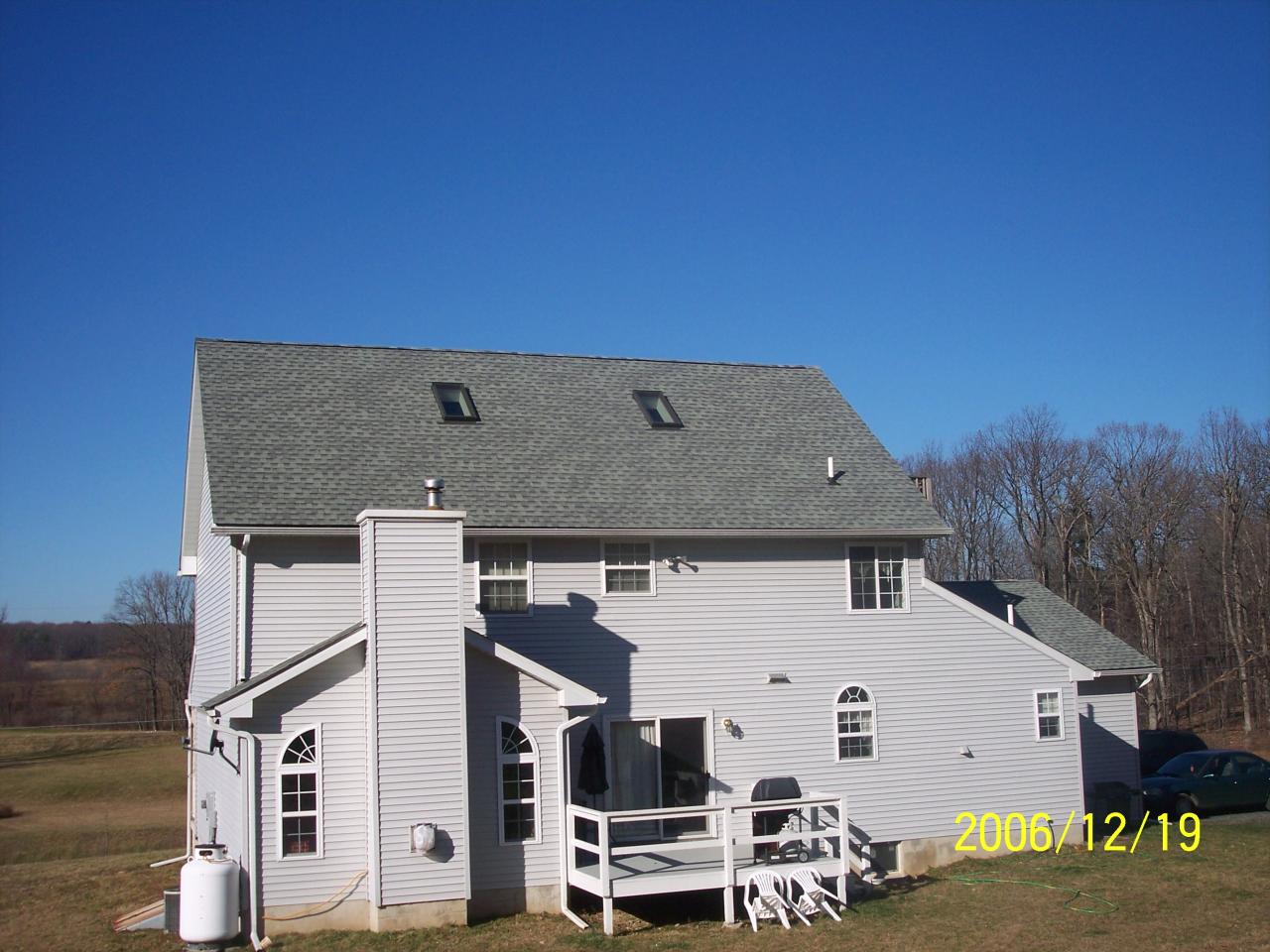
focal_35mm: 39
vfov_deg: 36.8
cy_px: 476
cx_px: 635
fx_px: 1431
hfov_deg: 47.9
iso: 100
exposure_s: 1/750
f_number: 5.6
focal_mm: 8
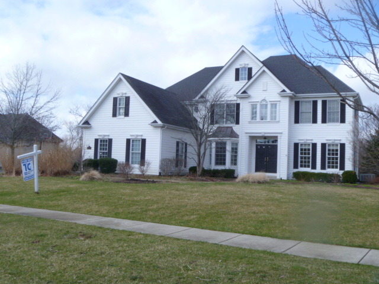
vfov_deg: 40.7
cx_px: 190
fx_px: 383
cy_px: 142
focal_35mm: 35
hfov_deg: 52.6
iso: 80
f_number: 5.6
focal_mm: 6.3
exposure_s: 1/200
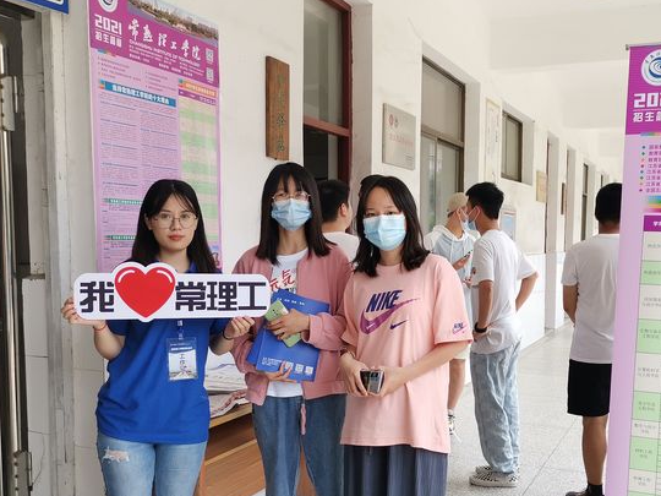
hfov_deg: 46.6
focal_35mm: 40
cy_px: 304
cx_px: 394
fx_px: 764
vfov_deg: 35.8
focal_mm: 4.75
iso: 50
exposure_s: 1/422
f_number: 1.8
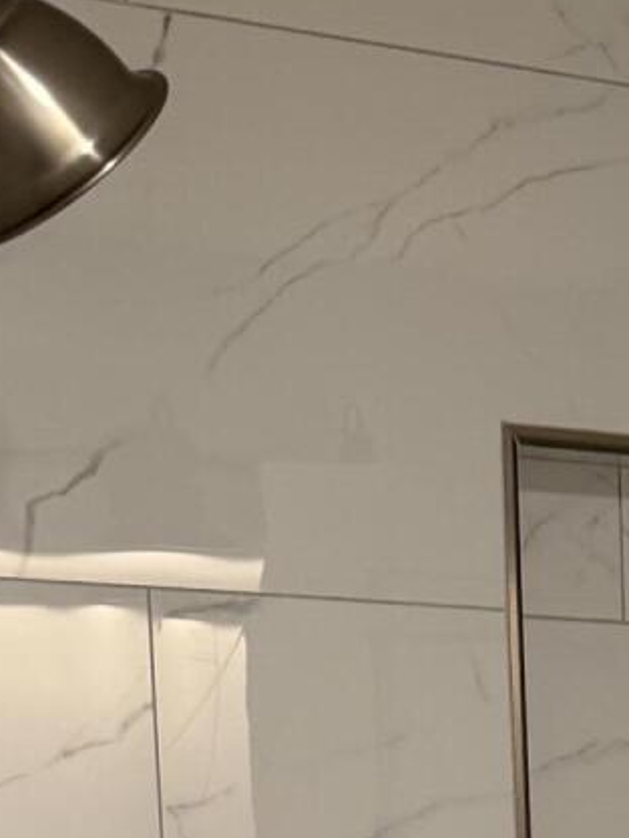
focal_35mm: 115
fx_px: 2785
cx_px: 1220
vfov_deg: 15.1
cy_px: 1441
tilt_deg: -14.0
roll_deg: -1.8
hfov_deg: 11.7
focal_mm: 6.76
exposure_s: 1/60
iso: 125
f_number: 1.78
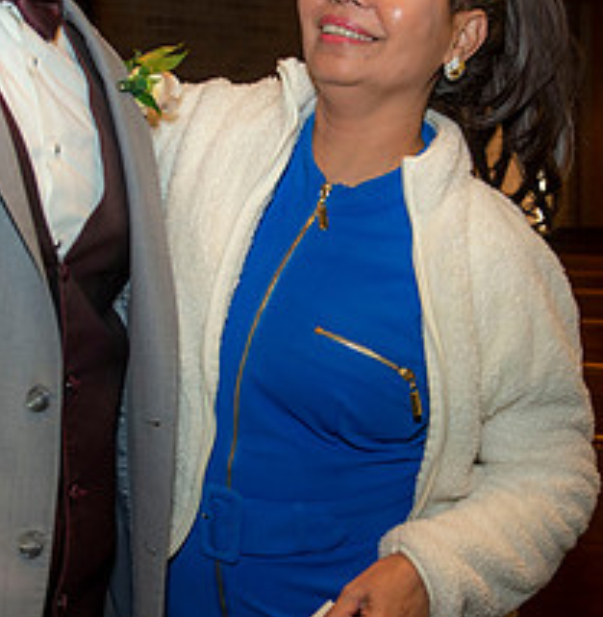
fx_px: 1516
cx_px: 323
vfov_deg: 23.0
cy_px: 294
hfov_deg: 22.5
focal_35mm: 76
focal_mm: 28
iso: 640
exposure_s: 1/125
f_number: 4
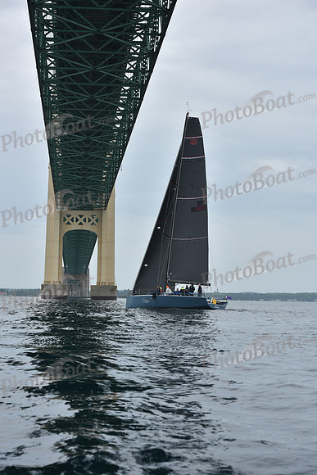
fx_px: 924
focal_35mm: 70
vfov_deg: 28.8
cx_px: 158
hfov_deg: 19.5
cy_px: 238
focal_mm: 70
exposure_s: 1/800
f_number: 7.1
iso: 250
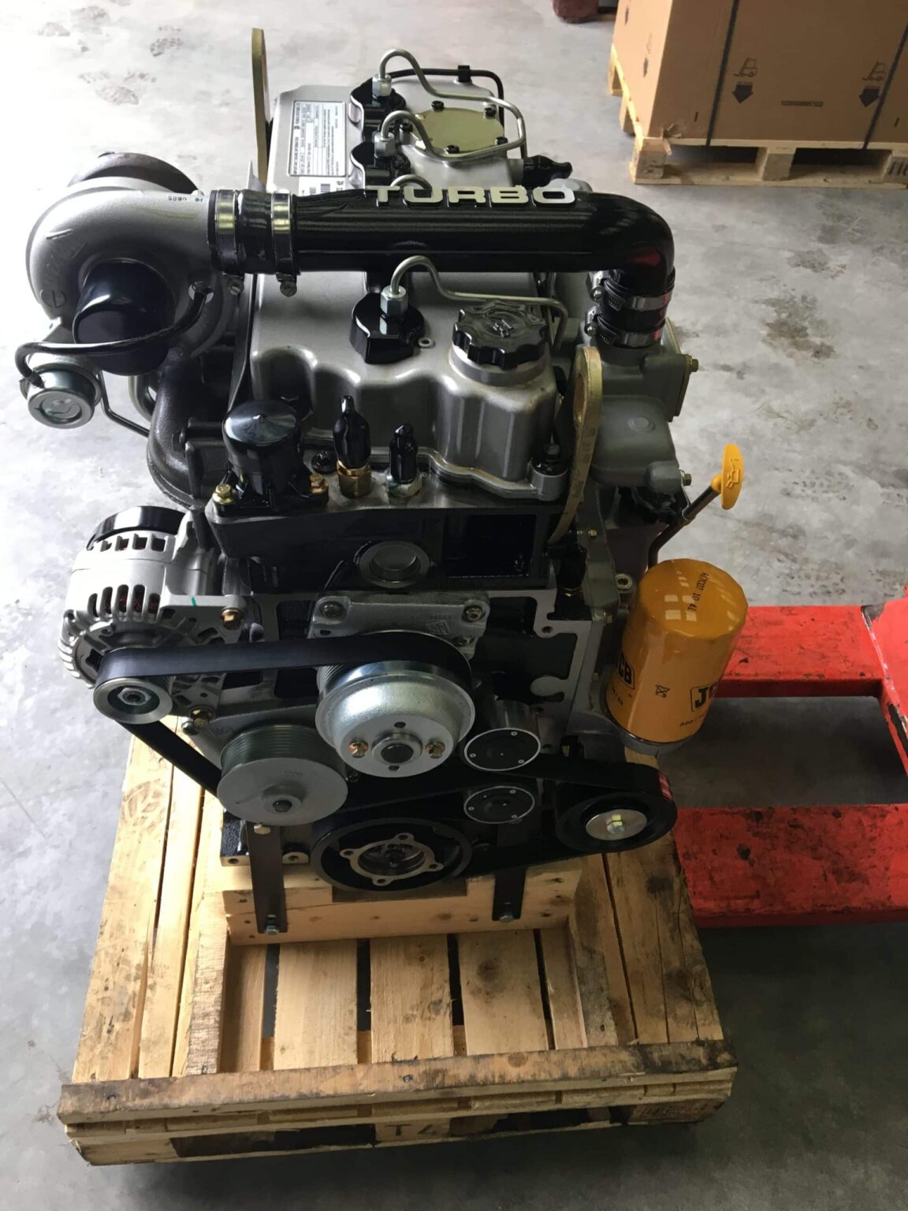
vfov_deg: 61.7
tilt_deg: -50.3
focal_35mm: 29
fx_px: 1014
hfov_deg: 48.2
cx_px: 454
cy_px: 606
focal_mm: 4.15
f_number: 2.2
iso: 40
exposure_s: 1/33
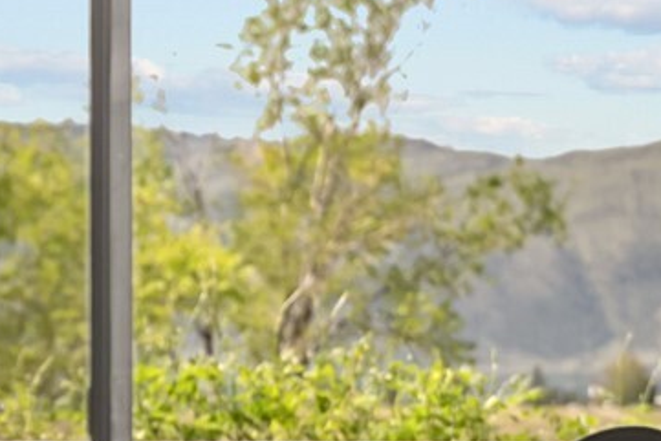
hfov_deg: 14.9
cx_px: 105
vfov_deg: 10.1
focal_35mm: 136
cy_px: 274
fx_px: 2507
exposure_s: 1/15
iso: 400
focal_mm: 29.1
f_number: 3.5
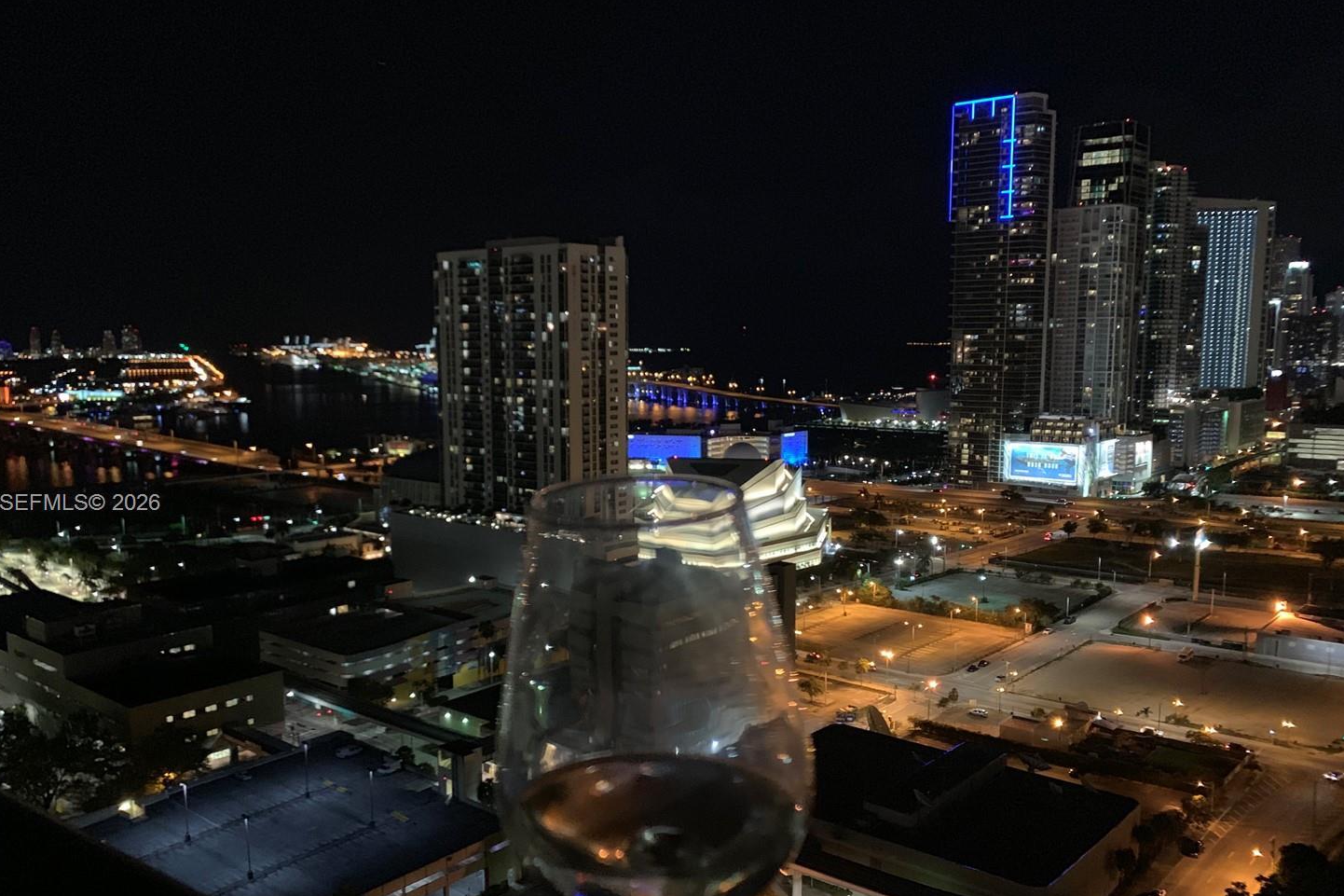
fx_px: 1120
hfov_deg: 61.8
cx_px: 616
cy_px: 504
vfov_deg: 43.5
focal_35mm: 30
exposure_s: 1/30
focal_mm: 4.25
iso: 640
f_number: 1.8
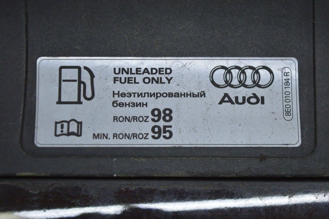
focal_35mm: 82
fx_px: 753
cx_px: 164
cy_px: 110
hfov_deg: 24.6
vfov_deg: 16.5
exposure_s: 1/60
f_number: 5.6
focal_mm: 55
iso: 400
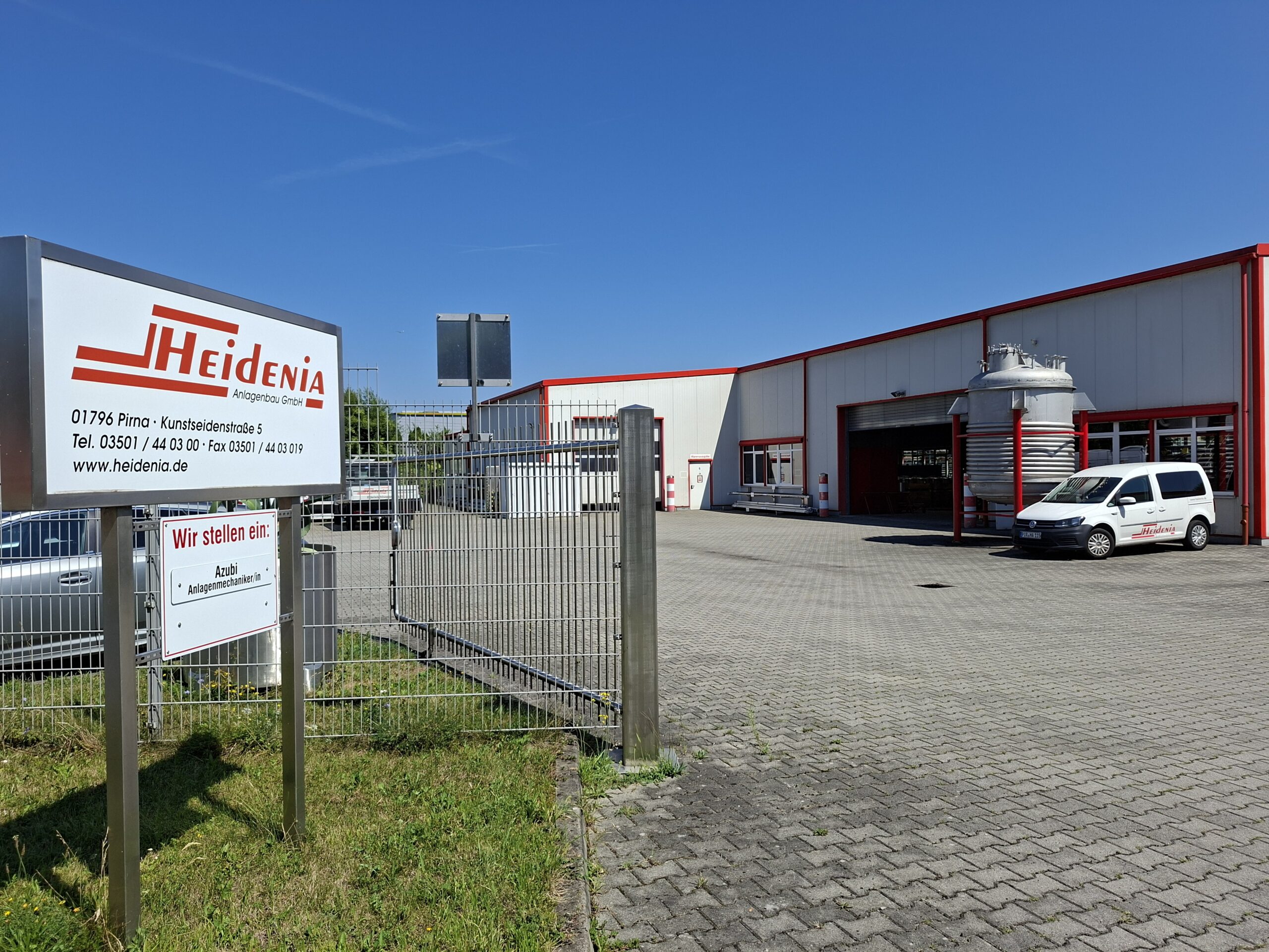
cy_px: 476
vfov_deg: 58.9
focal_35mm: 23
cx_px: 634
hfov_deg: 73.9
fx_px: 843
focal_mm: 5.54
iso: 50
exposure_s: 1/2208
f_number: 1.8
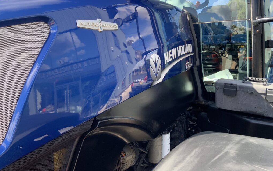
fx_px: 231
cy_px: 68
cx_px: 137
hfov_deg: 61.2
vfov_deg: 40.4
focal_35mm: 31
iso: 16
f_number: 1.8
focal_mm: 3
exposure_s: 1/241
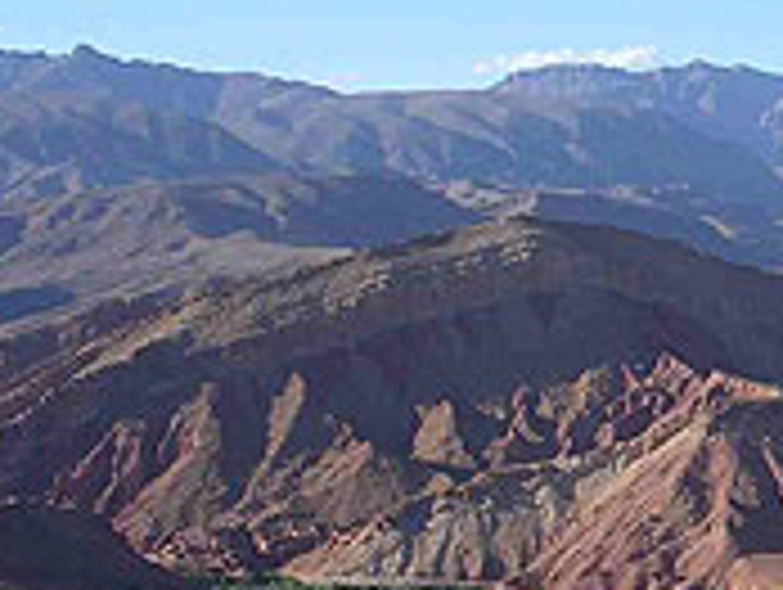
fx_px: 2514
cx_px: 945
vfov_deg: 13.3
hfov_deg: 16.9
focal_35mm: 111
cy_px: 446
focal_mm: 6.6
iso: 100
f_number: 5.9
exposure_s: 1/199
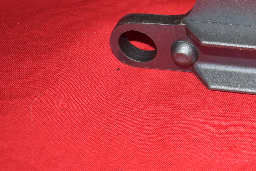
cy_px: 63
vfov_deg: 11.9
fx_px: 823
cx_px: 368
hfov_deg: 16.3
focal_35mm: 116
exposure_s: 1/60
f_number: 5
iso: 400
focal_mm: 23
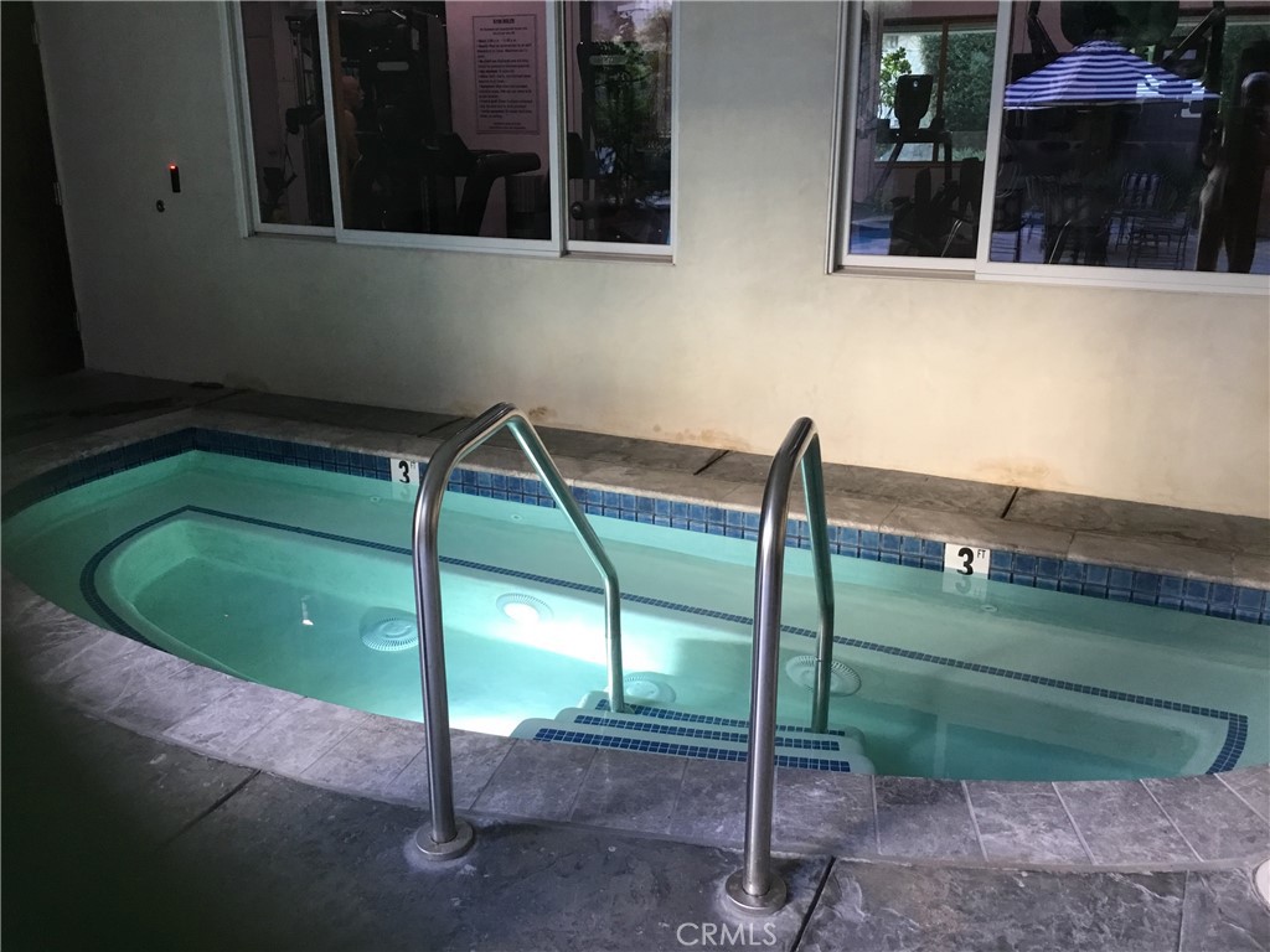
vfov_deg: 45.4
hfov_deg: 58.4
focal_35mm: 31
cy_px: 476
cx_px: 635
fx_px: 1137
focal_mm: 3.3
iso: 80
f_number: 2.4
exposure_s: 1/30
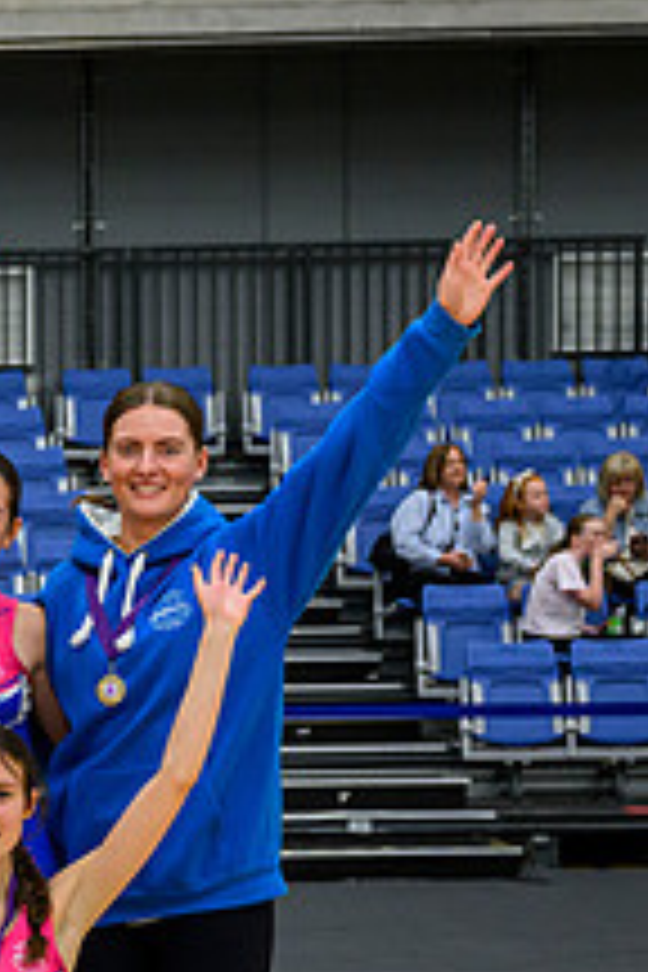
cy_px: 792
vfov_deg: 15.8
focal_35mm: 129
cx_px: -625
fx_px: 3483
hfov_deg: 9.9
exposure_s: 1/500
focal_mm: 42
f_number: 3.5
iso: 2500
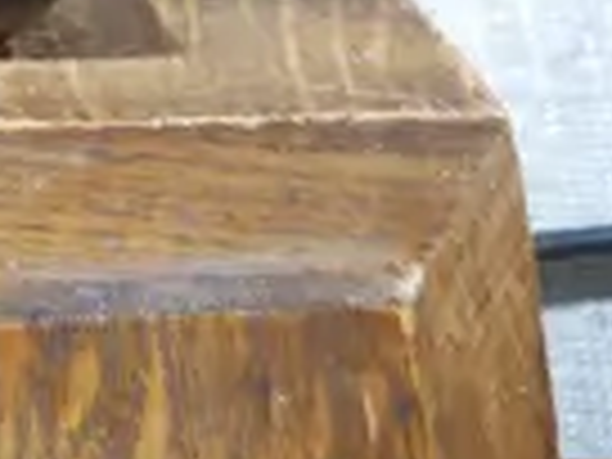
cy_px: -1033
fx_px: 3730
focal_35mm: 211
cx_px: -1670
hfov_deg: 7.3
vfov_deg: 6.3
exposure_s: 1/60
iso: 1000
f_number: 3.5
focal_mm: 14
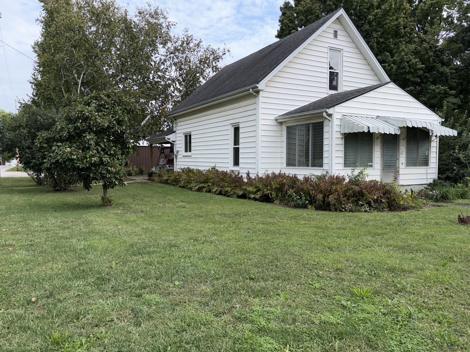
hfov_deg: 67.3
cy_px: 176
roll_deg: +0.2
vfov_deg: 53.1
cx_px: 235
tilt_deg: -2.5
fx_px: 353
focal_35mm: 26
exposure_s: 1/1848
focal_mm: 5.96
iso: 32
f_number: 1.6
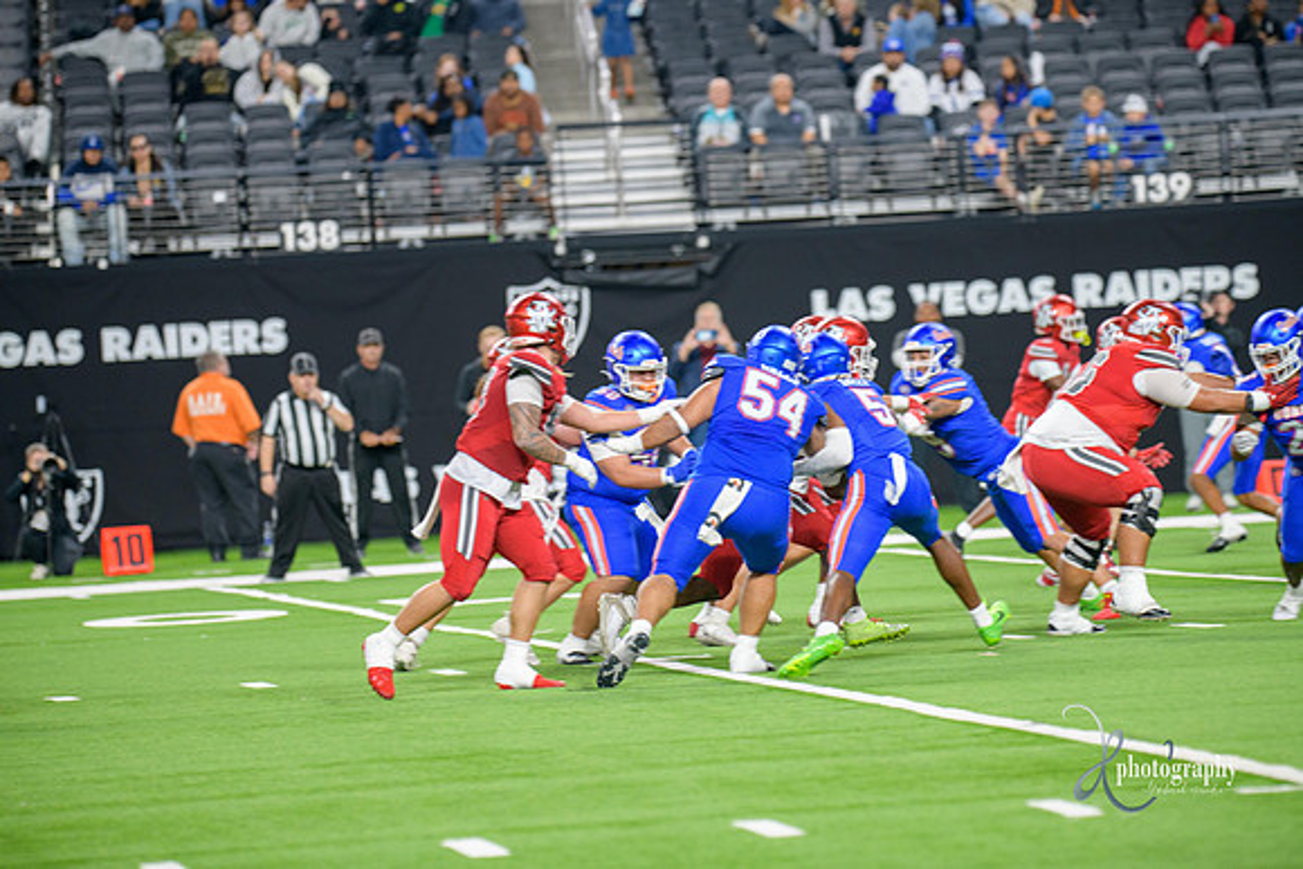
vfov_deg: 6.5
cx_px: 652
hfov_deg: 9.8
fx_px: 7602
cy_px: 434
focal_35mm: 210
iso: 1000
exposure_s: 1/400
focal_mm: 210
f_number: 2.8
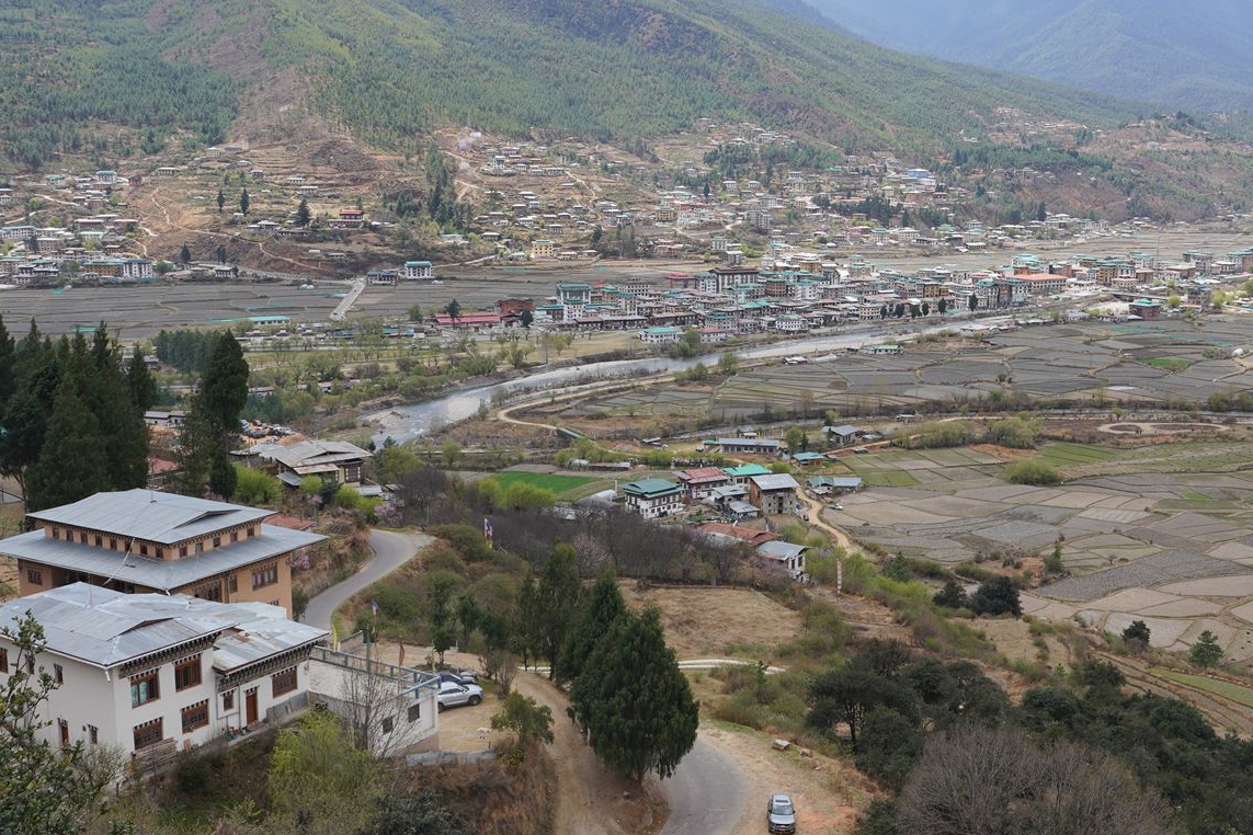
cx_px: 774
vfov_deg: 31.9
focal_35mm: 42
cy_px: 363
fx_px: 1462
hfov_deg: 46.0
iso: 100
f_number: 13
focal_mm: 24
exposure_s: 1/100
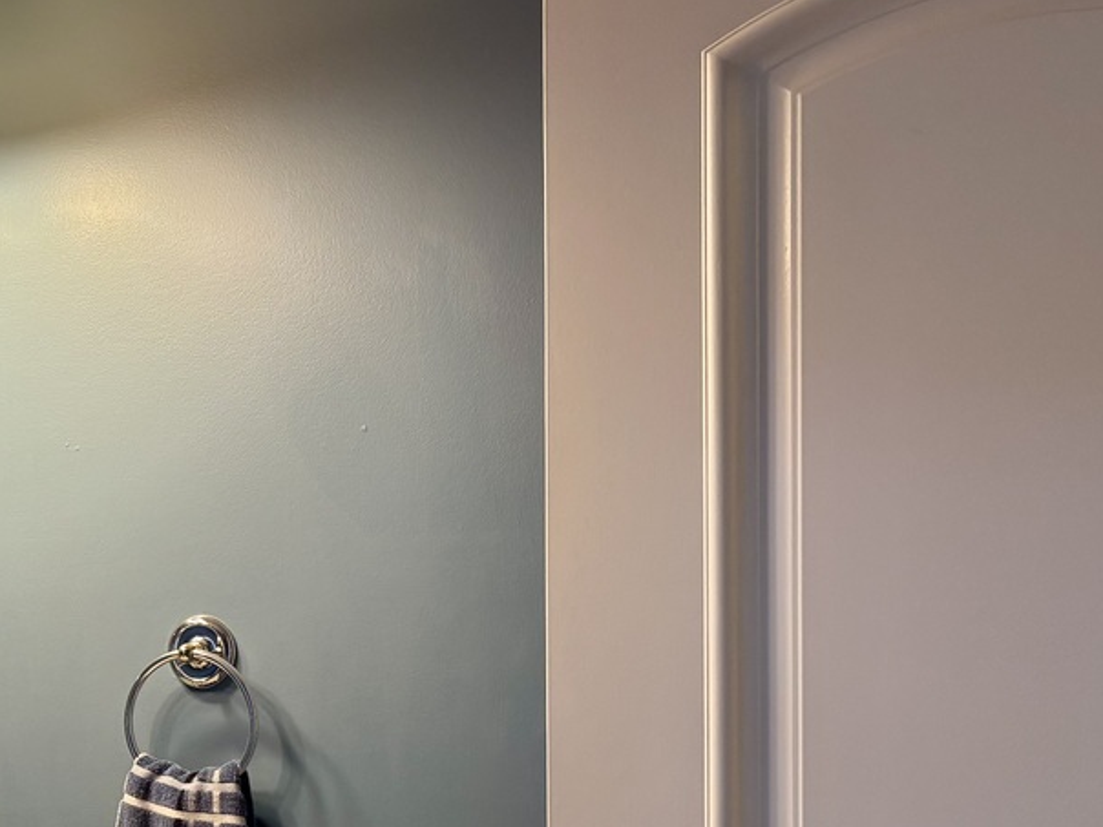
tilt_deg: -2.2
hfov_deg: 28.6
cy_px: 633
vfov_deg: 23.4
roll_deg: +0.4
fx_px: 1976
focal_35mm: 62
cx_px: -77
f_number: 1.6
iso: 50
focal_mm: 5.96
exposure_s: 1/120
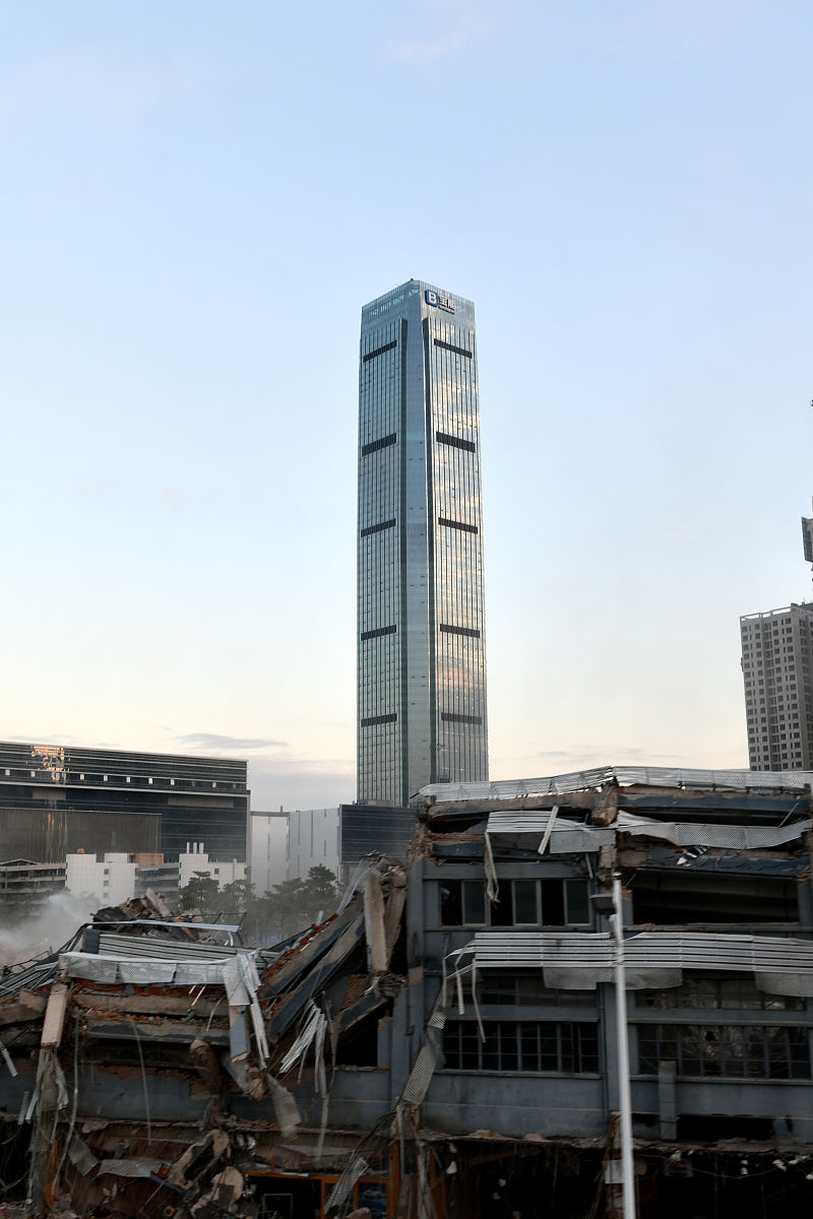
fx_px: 1186
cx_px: 406
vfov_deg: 54.4
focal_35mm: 35
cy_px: 610
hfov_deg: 37.9
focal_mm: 35
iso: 640
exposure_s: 1/100
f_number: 8
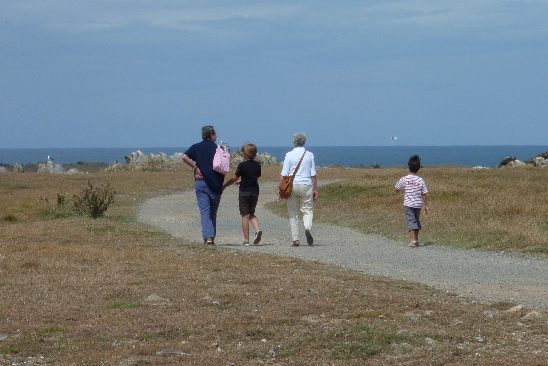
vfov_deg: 7.2
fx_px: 2907
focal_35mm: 191
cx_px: 294
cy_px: 124
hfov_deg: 10.8
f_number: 5.6
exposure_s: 1/1000
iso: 80
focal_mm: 19.5
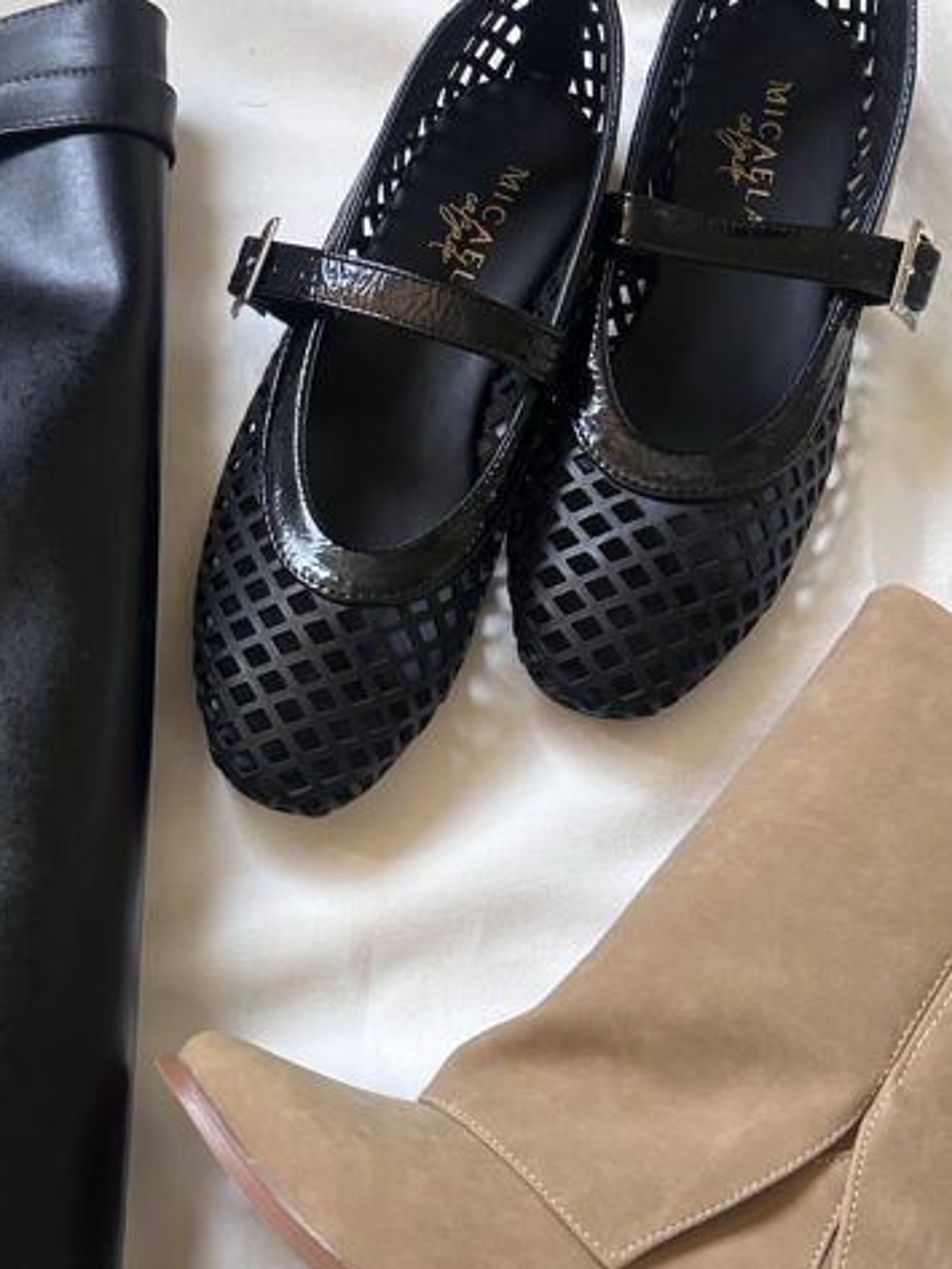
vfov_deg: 42.3
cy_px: 856
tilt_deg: -78.2
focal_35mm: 44
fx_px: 1613
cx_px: 236
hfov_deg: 32.3
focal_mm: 5.7
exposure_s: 1/60
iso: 400
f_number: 1.5
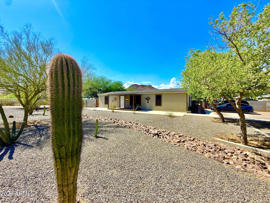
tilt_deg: +0.7
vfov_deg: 85.7
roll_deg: -0.1
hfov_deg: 102.1
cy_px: 102
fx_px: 109
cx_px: 135
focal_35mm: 14
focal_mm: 2.22
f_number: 2.2
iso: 50
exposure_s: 1/2024
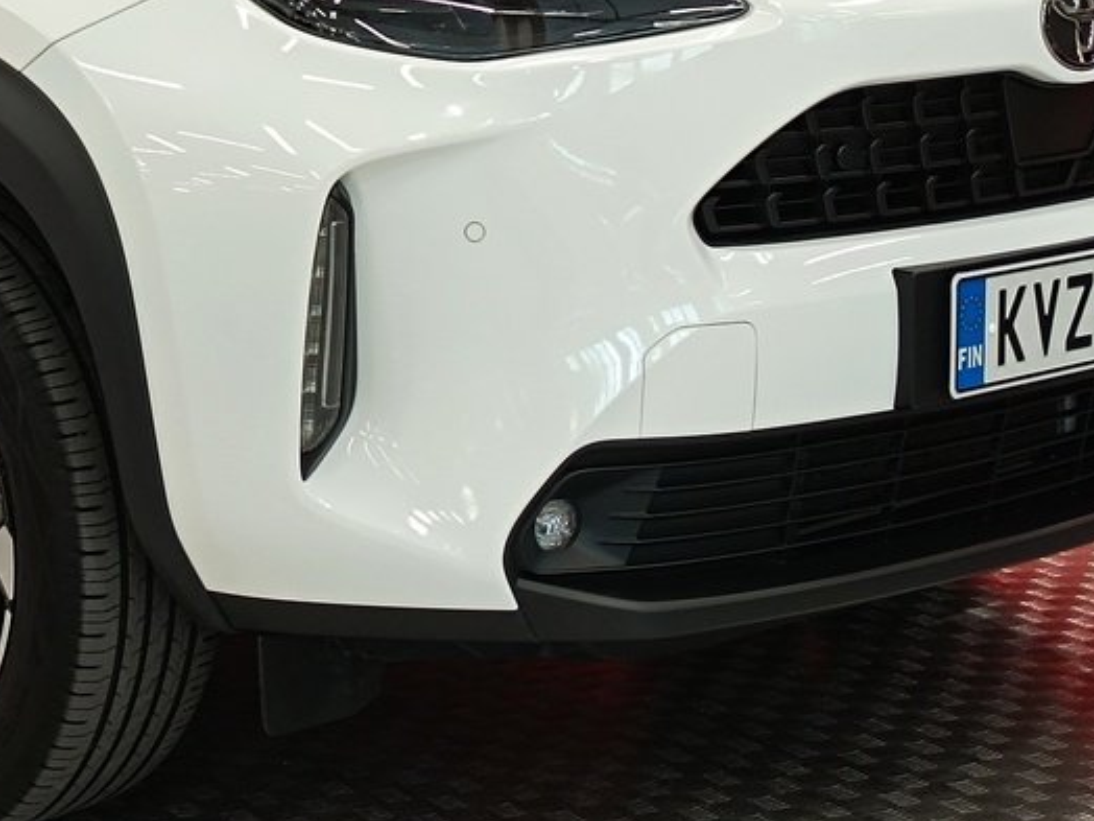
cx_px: 102
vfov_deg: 21.1
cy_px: -96
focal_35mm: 66
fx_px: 2086
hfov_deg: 28.2
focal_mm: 5.59
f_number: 1.88
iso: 202
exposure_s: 1/101
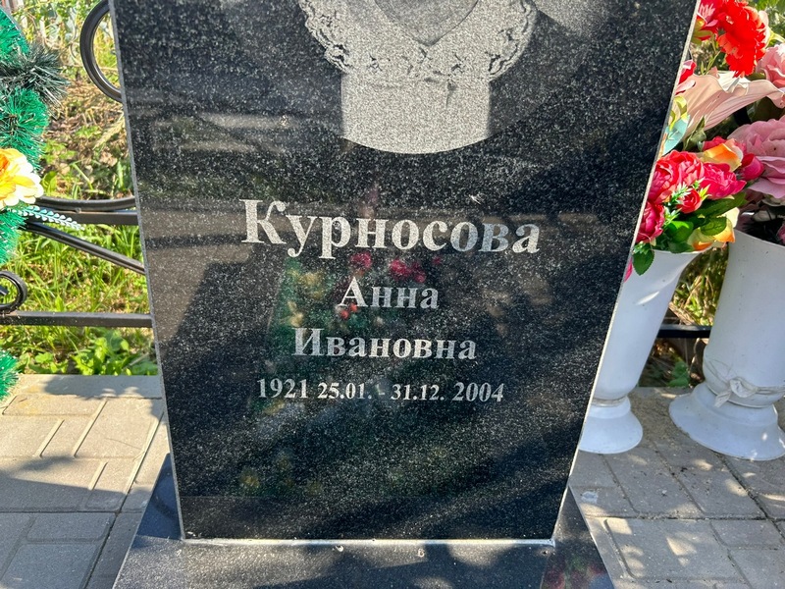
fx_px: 590
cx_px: 392
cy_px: 294
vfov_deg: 53.1
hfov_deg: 67.3
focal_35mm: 26
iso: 50
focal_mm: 5.7
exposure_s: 1/687
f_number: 1.5
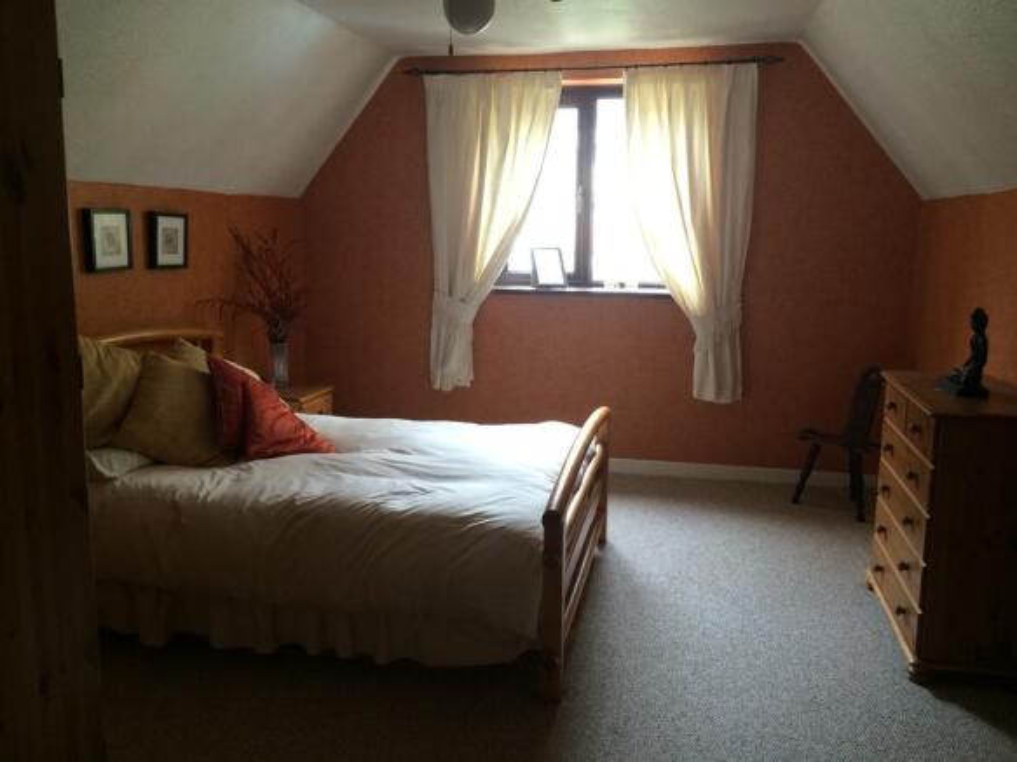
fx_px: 852
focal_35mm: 29
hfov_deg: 61.7
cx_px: 508
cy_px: 381
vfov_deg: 48.2
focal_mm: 4.15
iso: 80
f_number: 2.2
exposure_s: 1/30
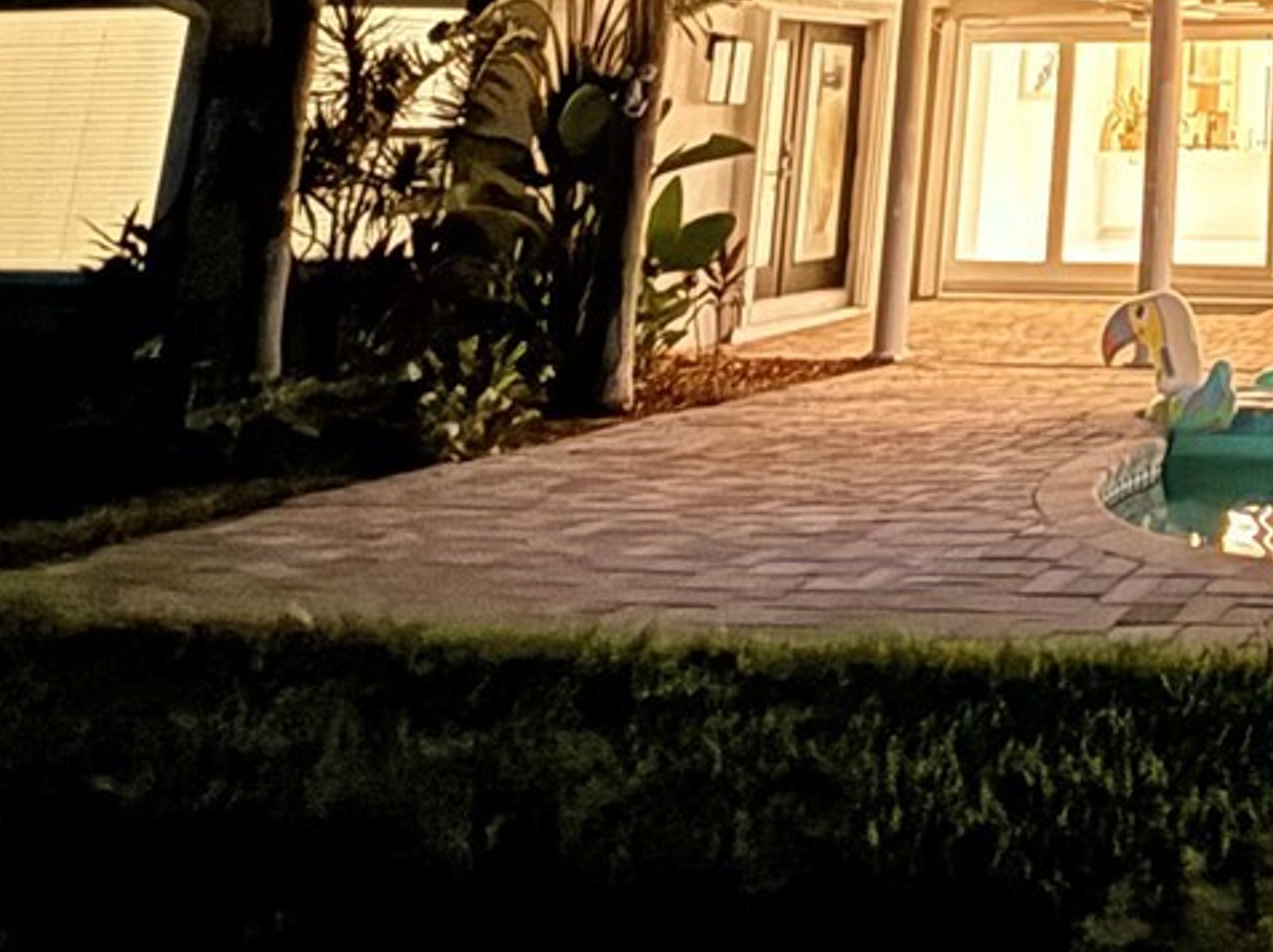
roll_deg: -1.8
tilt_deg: +14.7
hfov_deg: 32.3
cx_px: 1583
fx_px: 1727
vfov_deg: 26.1
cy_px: -299
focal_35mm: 47
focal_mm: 2.22
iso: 1600
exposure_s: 1/20
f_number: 2.2
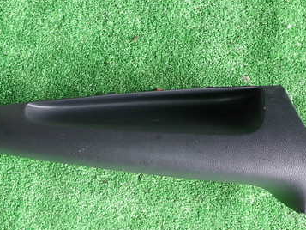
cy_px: 147
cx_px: 155
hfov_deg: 44.8
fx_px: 371
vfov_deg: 34.2
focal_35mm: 42
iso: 200
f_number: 2
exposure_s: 1/60
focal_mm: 4.5
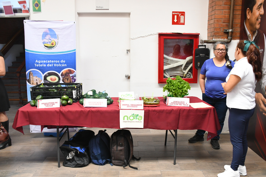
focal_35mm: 30
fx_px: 222
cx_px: 133
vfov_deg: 43.6
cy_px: 88
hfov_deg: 61.9
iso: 2000
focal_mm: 20
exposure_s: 1/160
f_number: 6.3
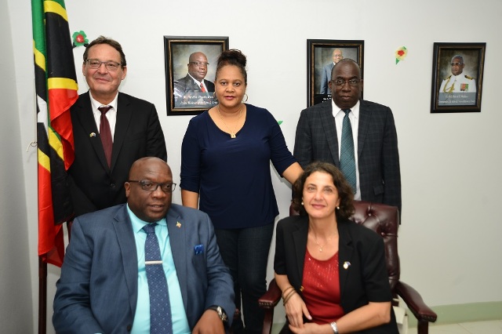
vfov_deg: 29.8
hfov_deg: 43.6
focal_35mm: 45
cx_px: 251
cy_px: 167
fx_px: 627
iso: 500
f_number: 4.5
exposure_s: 1/60
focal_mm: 45
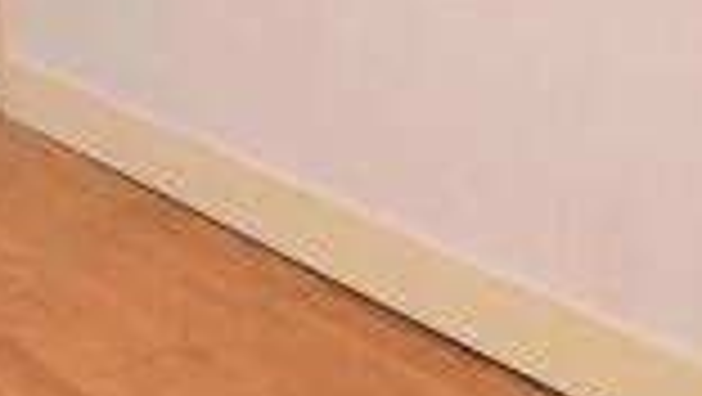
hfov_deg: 24.6
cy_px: -367
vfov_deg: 15.2
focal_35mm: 66
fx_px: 1229
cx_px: -353
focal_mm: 10
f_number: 8
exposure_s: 1/200
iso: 1600
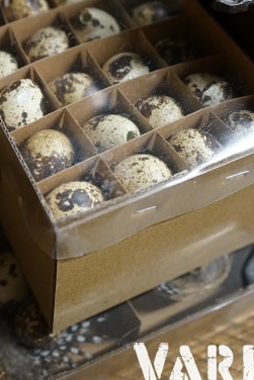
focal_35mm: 59
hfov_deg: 22.9
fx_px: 624
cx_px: 91
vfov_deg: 33.4
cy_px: 108
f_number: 4
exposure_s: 1/60
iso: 3200
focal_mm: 37
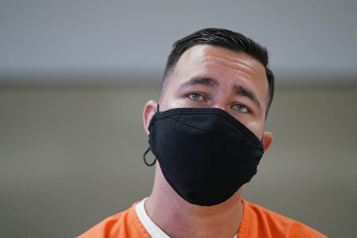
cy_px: 119
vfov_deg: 8.8
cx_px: 178
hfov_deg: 13.2
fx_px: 1546
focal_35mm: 156
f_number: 2.8
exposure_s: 1/800
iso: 4000
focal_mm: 156
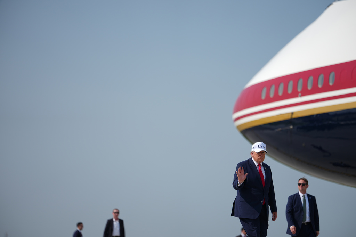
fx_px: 1255
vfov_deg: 10.8
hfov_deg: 16.1
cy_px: 118
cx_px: 178
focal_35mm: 127
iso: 50
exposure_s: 1/3200
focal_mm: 127
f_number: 2
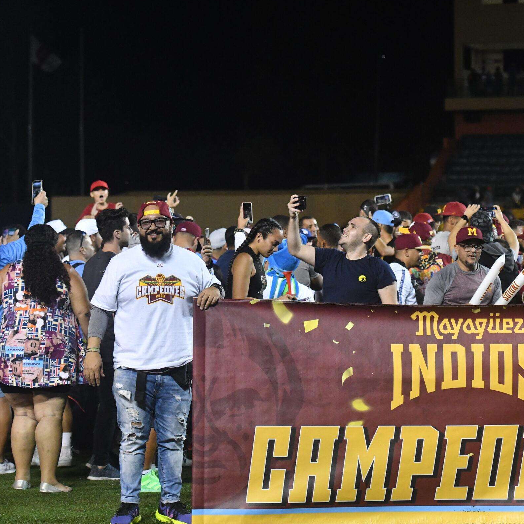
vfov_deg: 12.1
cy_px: 262
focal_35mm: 144
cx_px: 352
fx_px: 2466
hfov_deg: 12.1
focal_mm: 70
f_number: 2.8
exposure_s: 1/2000
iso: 2500
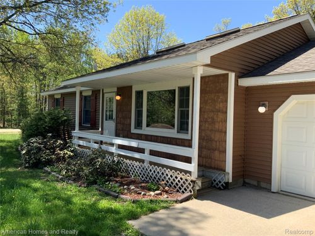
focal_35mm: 29
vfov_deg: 48.2
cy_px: 118
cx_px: 158
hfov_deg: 61.7
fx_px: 264
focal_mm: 3
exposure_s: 1/770
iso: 16
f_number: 1.8
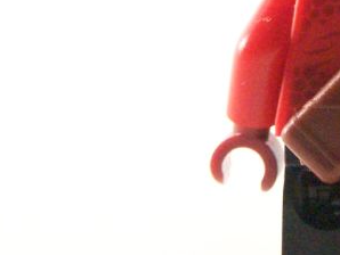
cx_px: 405
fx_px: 2330
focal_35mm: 237
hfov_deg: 8.3
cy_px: 14
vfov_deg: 6.3
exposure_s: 1/60
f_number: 3.2
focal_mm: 11.5
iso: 400
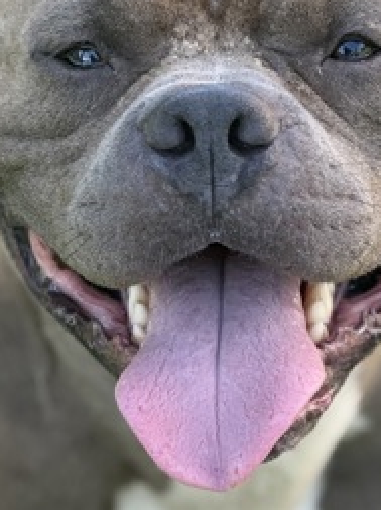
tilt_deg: -28.8
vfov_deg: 7.5
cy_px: 163
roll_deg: +3.0
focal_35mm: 266
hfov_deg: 5.6
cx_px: 246
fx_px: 3914
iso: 50
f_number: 2.8
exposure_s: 1/169
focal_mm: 15.66
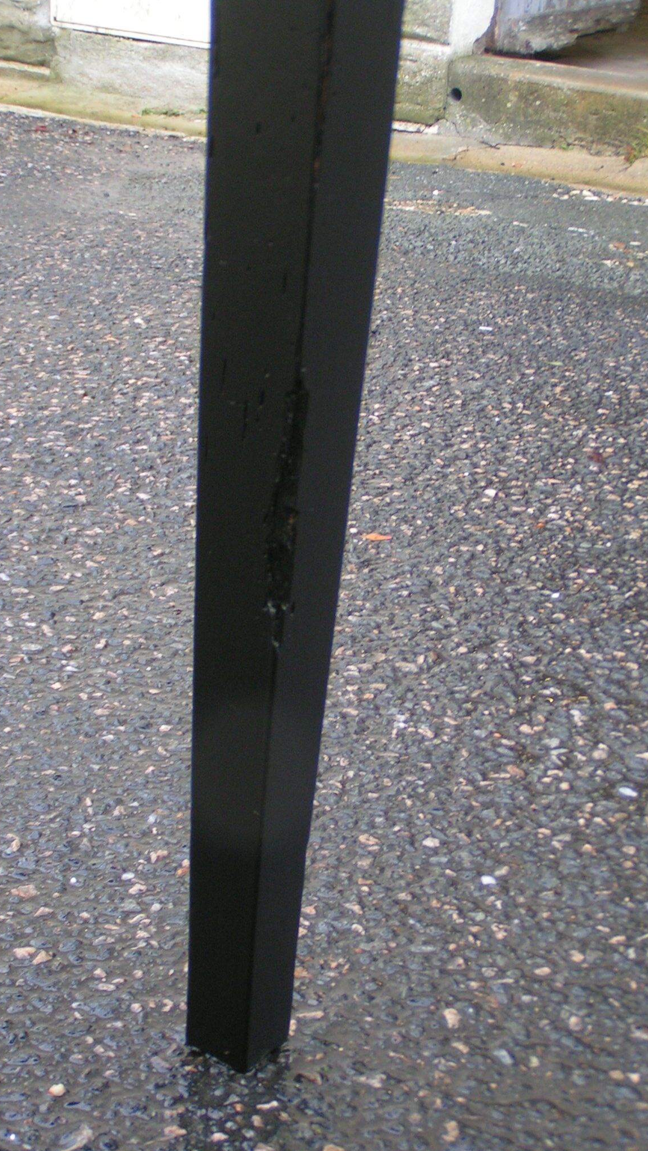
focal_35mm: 69
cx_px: 292
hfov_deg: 17.5
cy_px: 577
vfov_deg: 30.6
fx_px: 2107
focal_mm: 9.7
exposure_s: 1/60
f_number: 3.2
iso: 100
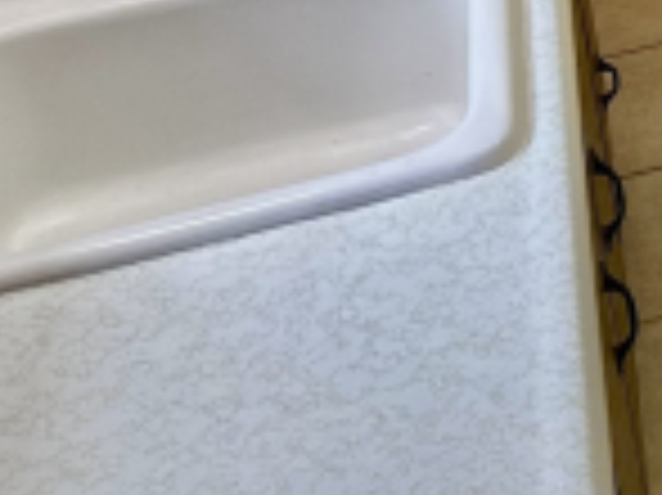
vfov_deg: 11.7
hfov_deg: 14.7
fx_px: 2083
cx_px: 1349
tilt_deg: -17.2
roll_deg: +1.6
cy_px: -594
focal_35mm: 109
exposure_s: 1/60
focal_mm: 6.86
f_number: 1.78
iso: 125
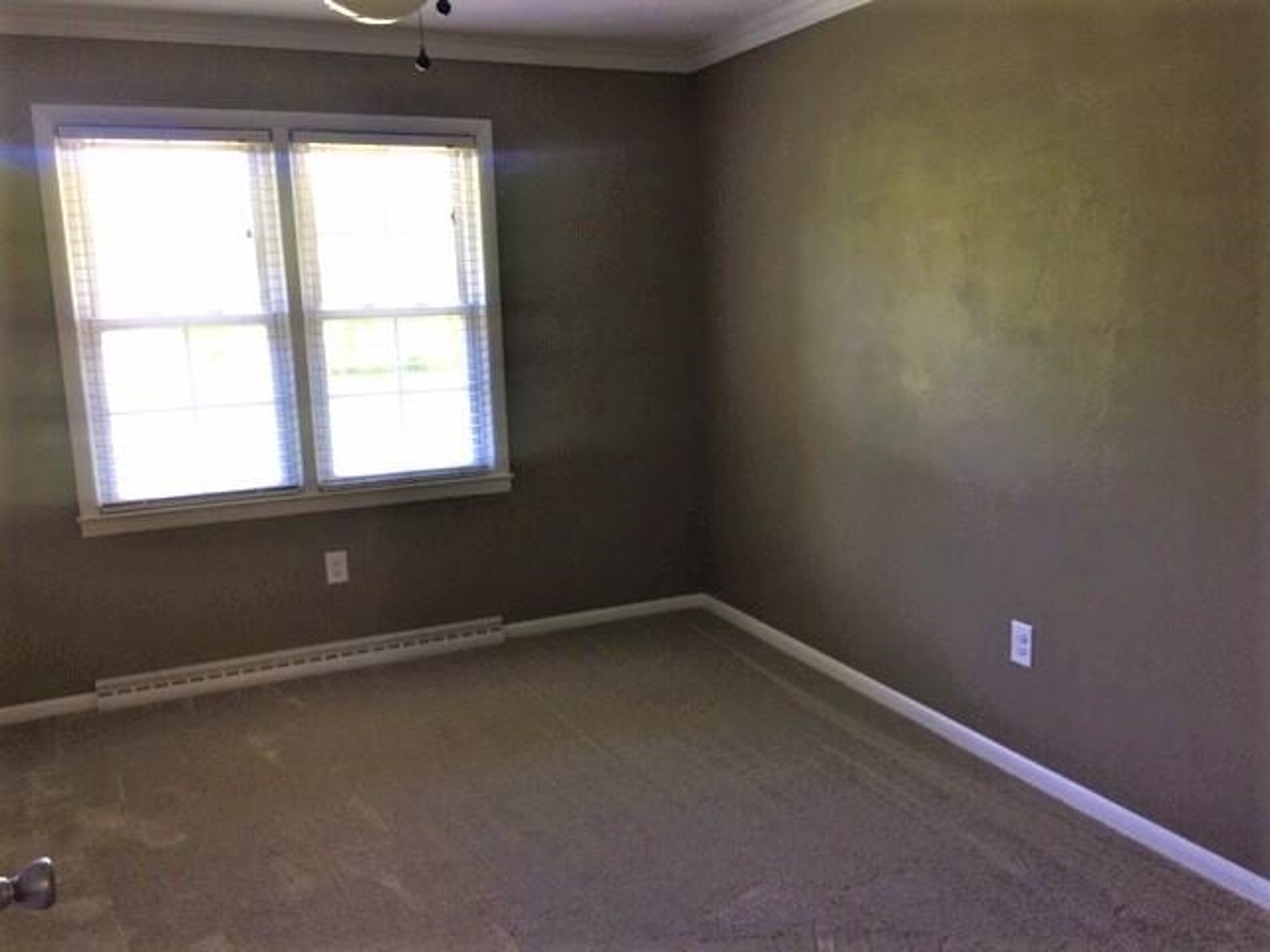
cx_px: 635
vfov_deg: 48.2
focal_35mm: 29
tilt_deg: -10.5
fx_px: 1064
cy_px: 476
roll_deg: +0.7
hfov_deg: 61.7
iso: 40
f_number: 2.2
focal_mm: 4.15
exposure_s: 1/30
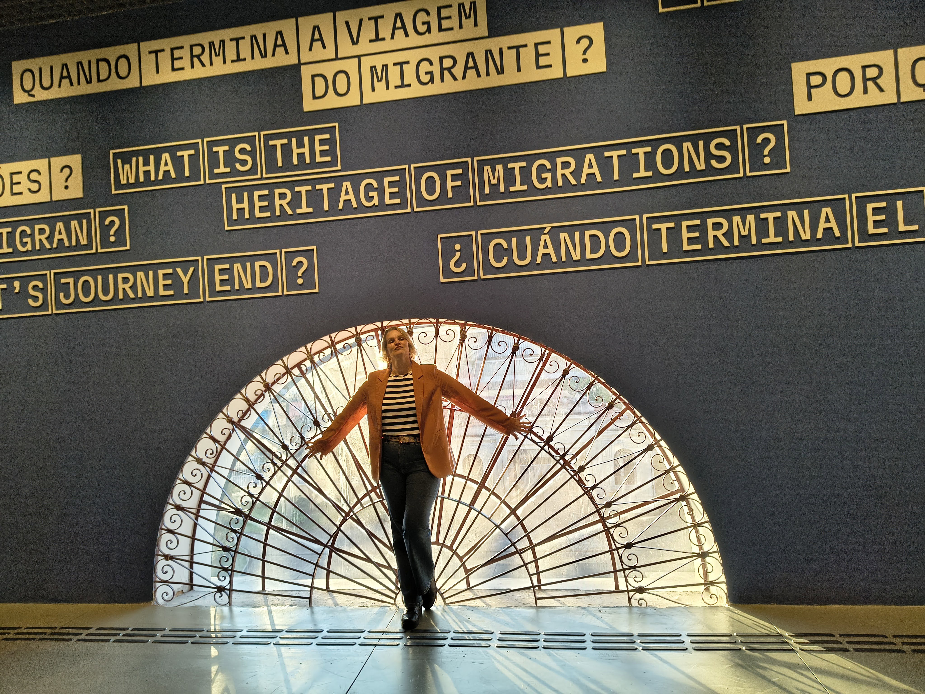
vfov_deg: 56.8
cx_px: 462
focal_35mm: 24
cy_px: 347
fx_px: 641
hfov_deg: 71.6
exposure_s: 1/120
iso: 735
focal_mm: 5.56
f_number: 1.8
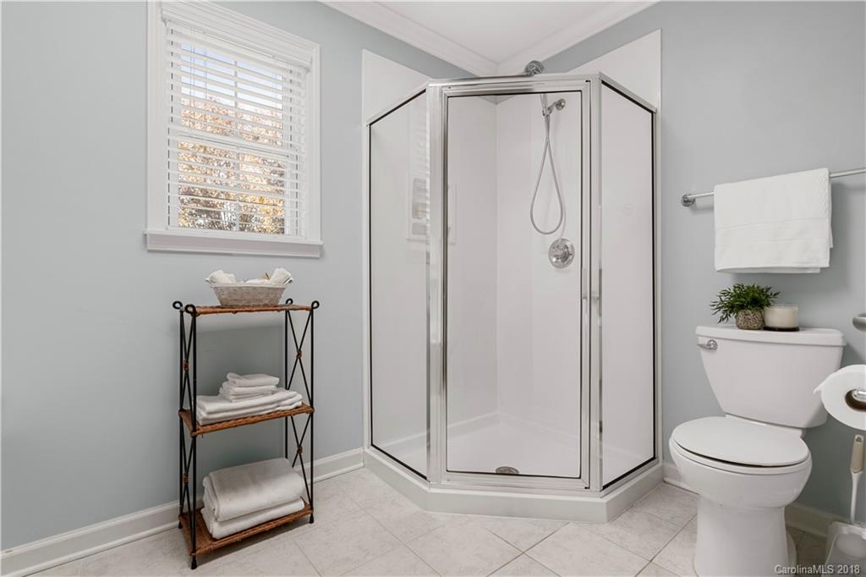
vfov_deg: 73.7
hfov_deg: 96.8
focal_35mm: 16
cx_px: 433
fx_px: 385
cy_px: 288
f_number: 8
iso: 200
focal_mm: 16
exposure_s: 1/5
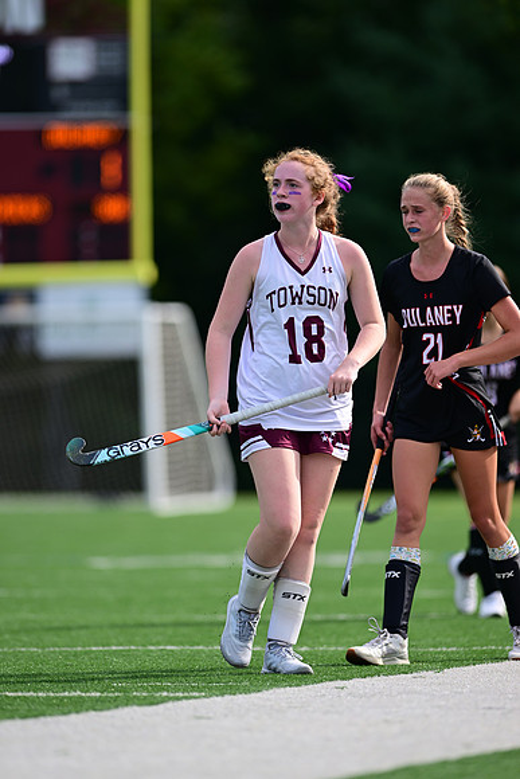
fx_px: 6496
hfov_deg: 4.6
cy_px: 390
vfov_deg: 6.9
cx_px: 260
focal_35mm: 300
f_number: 2.8
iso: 110
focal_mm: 300
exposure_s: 1/1000
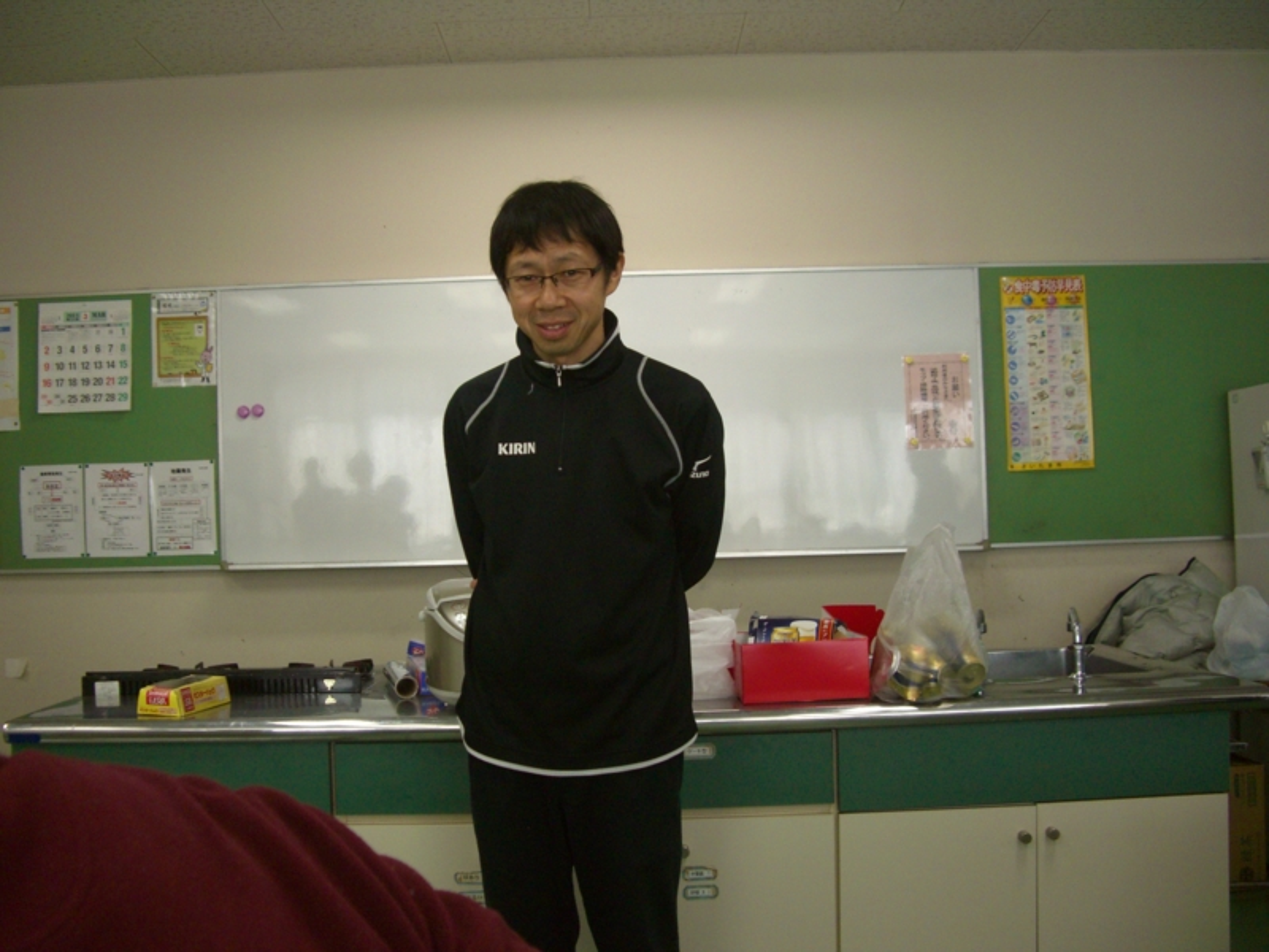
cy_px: 476
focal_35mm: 38
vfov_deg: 37.7
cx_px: 634
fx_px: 1393
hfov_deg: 49.0
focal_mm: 7.9
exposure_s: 1/125
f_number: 2.8
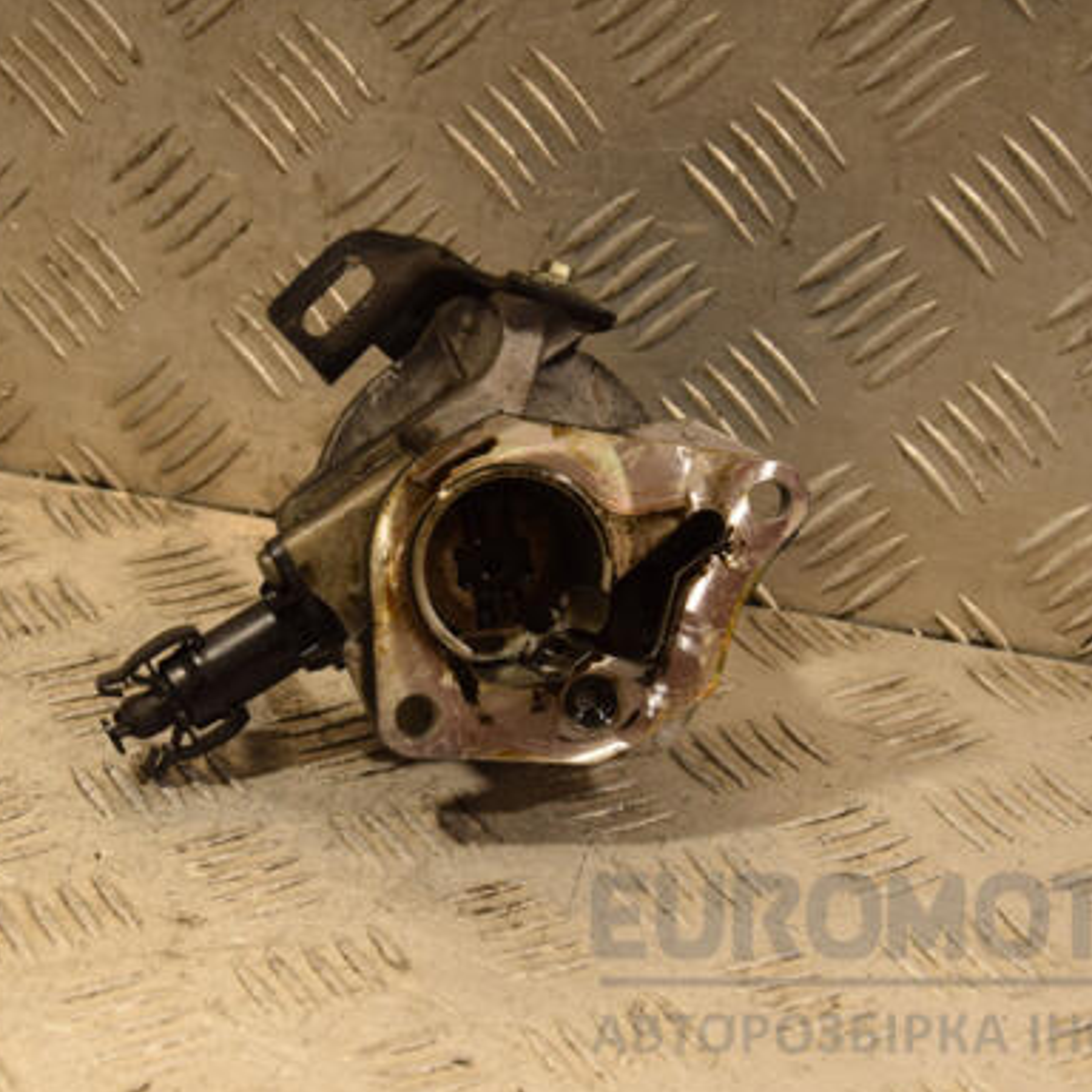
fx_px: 3200
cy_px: 537
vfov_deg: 19.4
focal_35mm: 90
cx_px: 537
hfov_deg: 19.4
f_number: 6.3
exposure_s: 1/160
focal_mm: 45
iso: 800
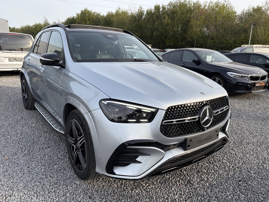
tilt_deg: -10.9
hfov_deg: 67.3
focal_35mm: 26
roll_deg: -3.0
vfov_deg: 53.1
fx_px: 202
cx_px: 134
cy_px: 101
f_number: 1.6
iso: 50
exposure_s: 1/1239
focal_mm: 5.96
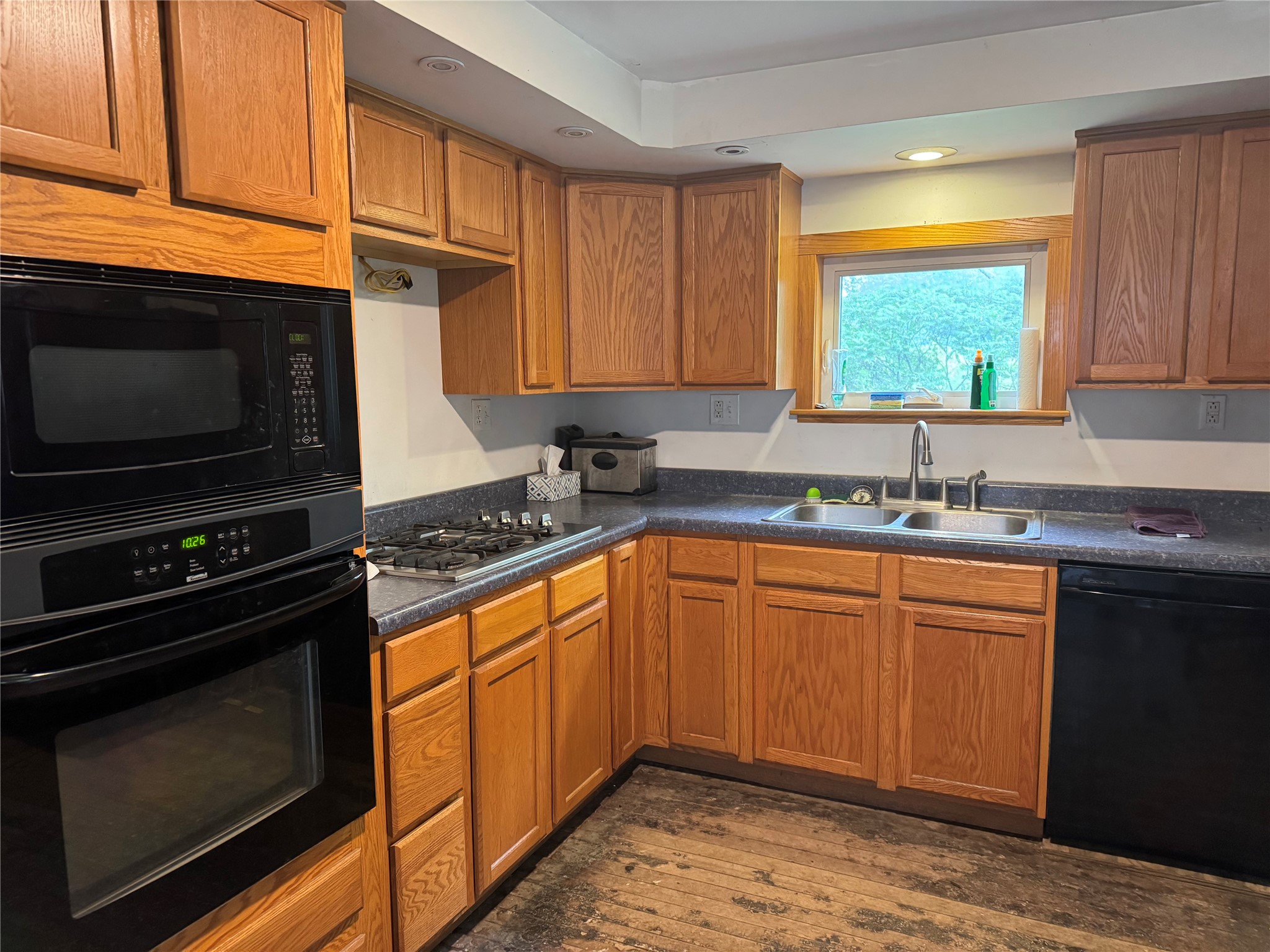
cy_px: 476
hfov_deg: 71.6
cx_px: 635
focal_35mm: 24
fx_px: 881
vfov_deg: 56.8
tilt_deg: -7.6
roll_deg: +0.5
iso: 640
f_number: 1.78
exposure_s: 1/60
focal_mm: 6.76
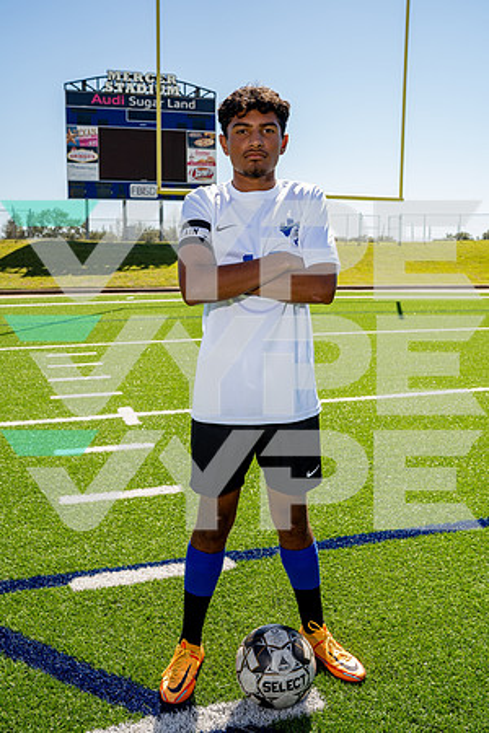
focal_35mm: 35
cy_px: 366
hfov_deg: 37.9
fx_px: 713
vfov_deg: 54.4
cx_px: 244
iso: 80
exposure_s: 1/200
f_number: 6.3
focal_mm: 35
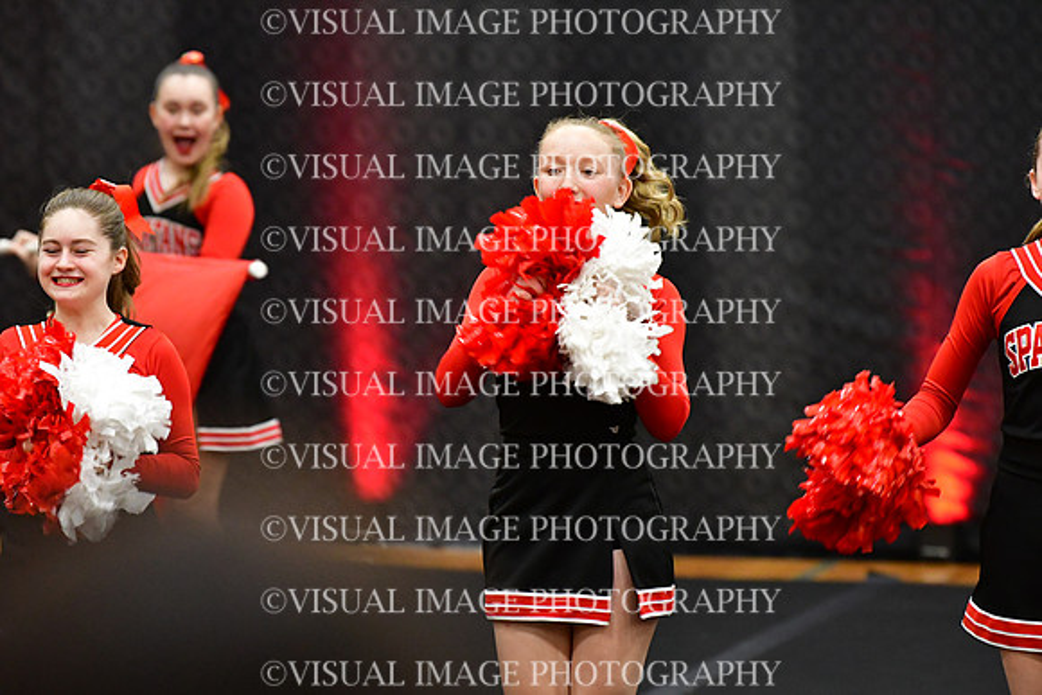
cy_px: 348
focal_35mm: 300
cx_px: 521
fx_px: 8685
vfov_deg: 4.6
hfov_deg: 6.9
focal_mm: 200
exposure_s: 1/500
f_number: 3.5
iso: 5000
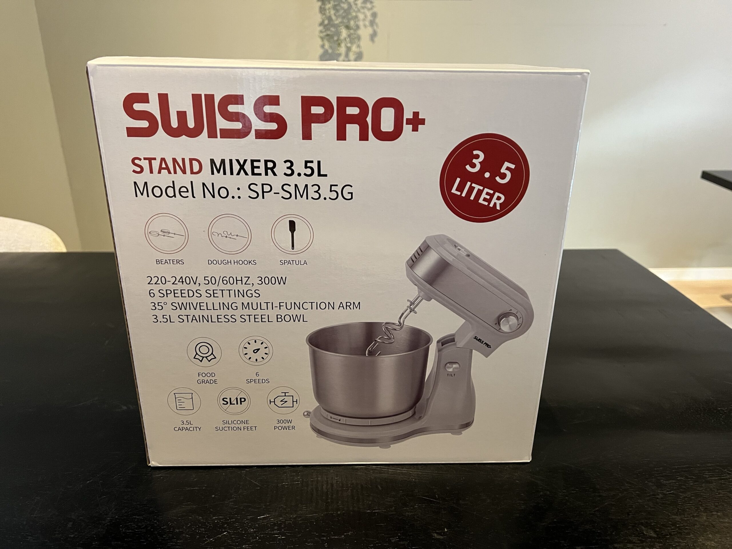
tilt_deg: -22.7
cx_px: 366
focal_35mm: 26
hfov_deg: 67.3
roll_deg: -0.2
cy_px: 274
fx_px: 550
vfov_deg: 53.1
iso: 500
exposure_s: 1/50
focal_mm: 5.7
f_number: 1.5
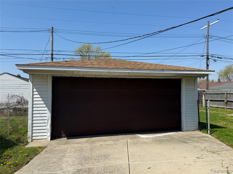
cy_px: 87
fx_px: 162
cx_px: 116
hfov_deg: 71.6
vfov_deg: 56.8
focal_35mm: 24
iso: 80
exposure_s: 1/5319
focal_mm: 6.76
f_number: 1.78
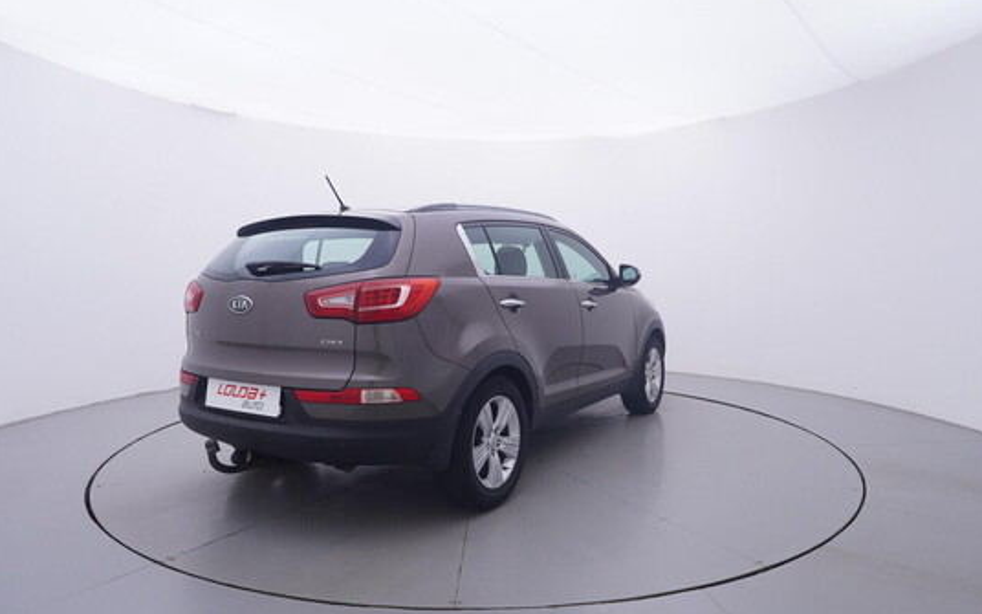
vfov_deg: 52.0
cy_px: 311
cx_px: 496
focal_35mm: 24
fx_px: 630
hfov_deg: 75.9
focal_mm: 15
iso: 200
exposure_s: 1/80
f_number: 5
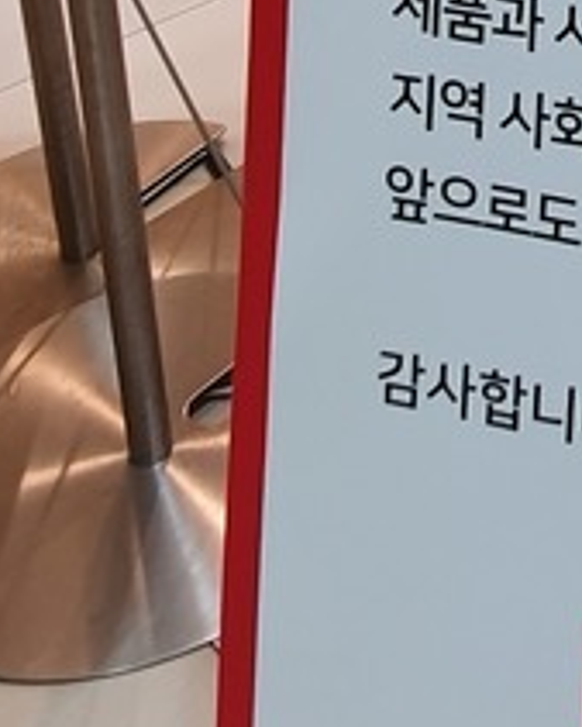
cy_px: -510
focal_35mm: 84
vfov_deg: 18.6
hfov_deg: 16.0
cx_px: 988
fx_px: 1807
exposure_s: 1/60
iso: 64
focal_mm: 1.8
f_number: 2.2
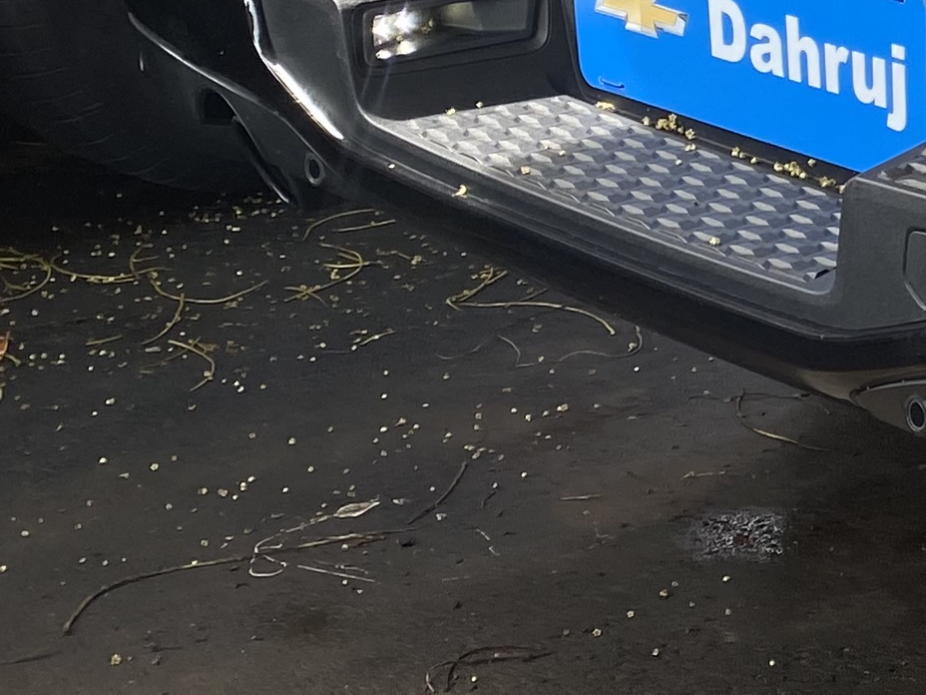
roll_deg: -1.2
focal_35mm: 113
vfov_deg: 12.7
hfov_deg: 14.6
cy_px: -195
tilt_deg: -12.5
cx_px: 1804
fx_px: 3023
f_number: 1.8
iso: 32
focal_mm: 4.25
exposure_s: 1/151
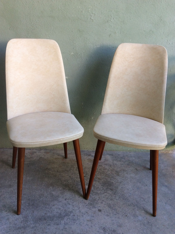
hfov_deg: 44.1
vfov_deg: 56.9
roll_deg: -3.1
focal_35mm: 32
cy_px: 117
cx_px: 88
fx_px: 216
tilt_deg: -22.5
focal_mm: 3.3
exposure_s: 1/50
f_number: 2.4
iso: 40
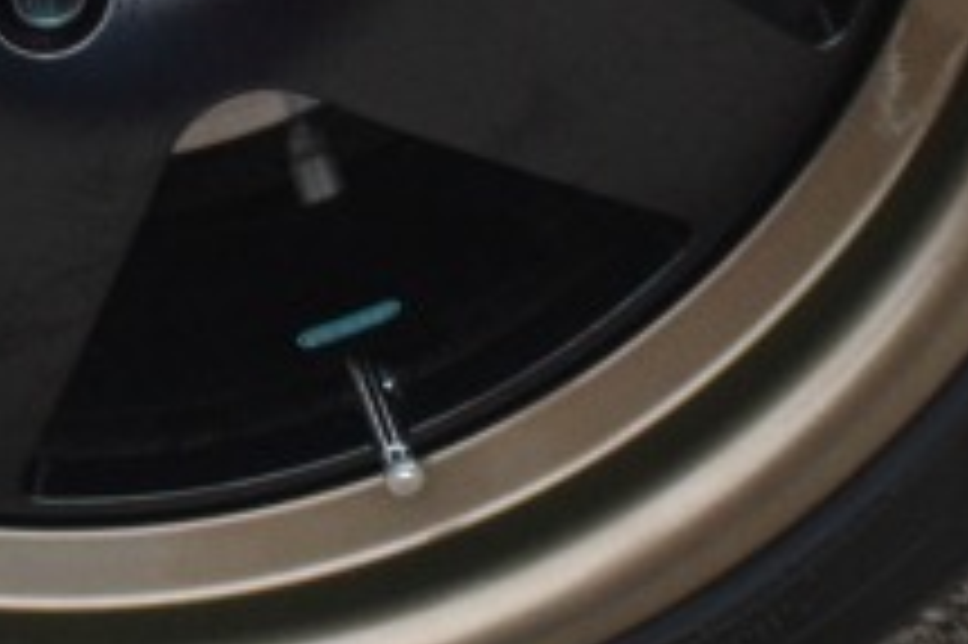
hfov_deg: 9.3
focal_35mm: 218
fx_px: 5857
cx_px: -365
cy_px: -820
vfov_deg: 6.1
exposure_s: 1/100
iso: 400
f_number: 5
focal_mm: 26
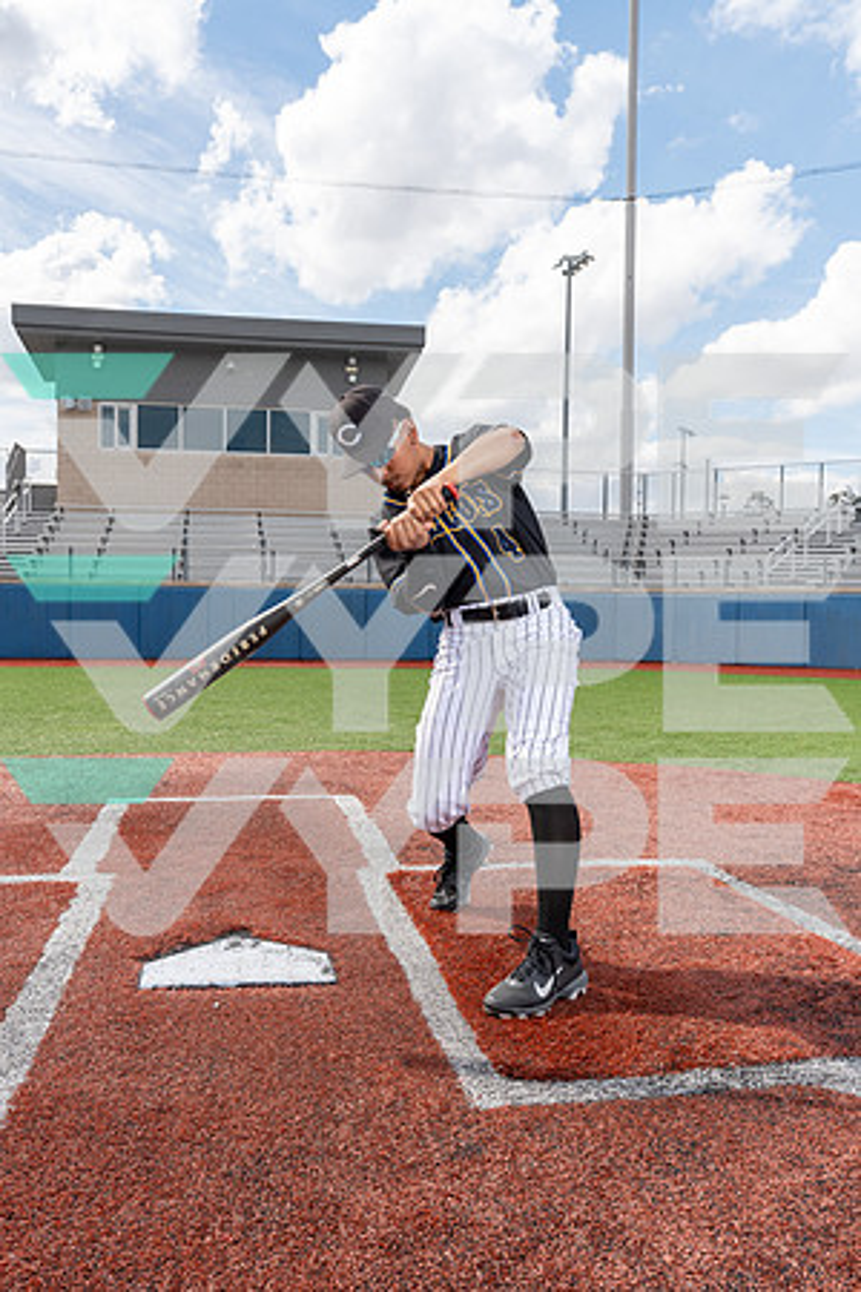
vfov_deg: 58.7
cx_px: 430
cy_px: 646
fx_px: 1148
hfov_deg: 41.1
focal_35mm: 32
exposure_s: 1/250
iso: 100
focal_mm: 32
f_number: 8
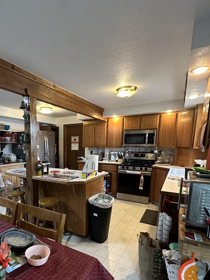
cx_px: 68
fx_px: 170
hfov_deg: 61.7
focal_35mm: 21
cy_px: 175
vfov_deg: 77.5
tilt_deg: -10.5
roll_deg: -0.5
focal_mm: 2.22
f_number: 2.2
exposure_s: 1/60
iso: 320
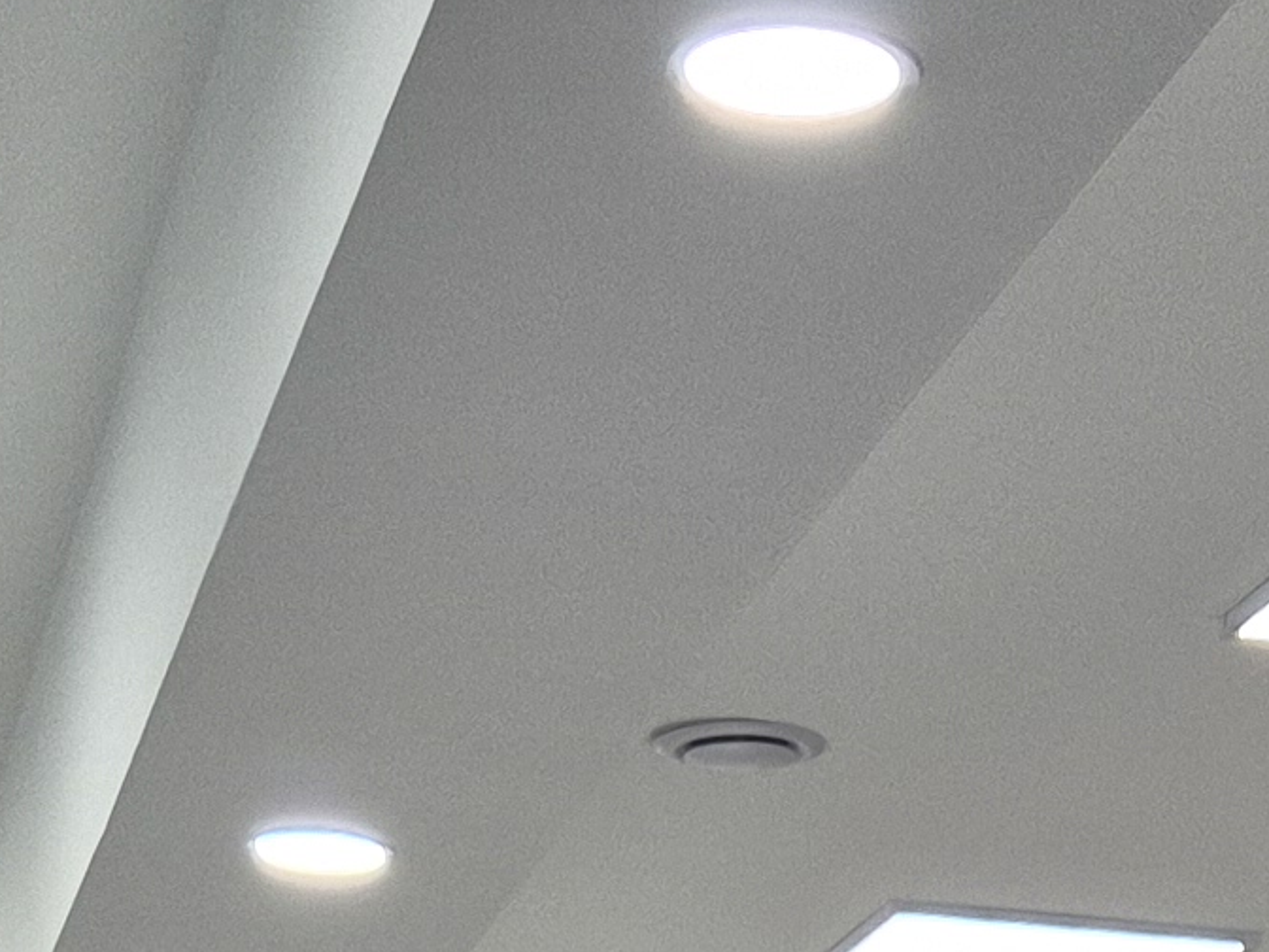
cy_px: 2501
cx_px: 759
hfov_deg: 14.4
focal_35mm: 137
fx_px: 5022
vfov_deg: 9.3
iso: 64
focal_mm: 5.4
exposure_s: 1/120
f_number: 1.8
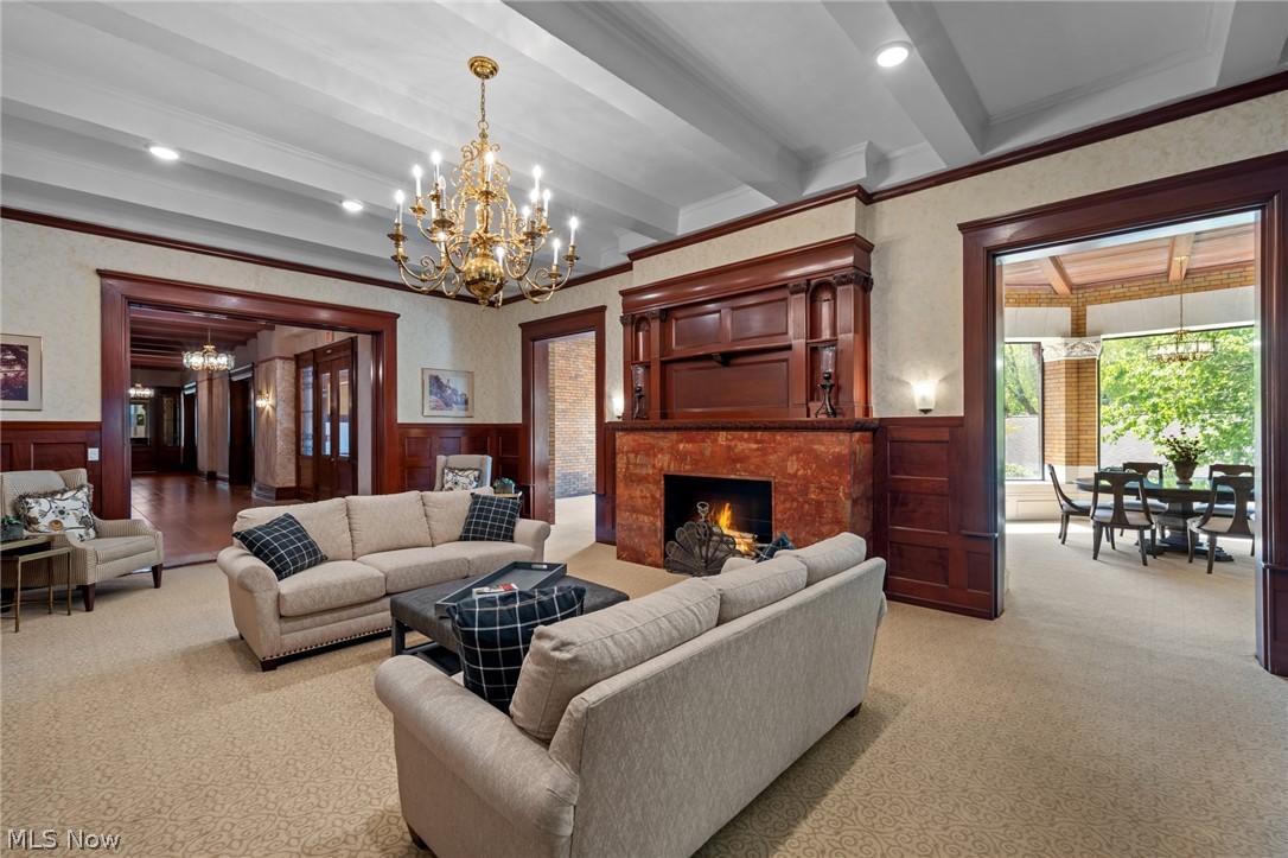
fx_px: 536
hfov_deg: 100.4
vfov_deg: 77.3
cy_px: 429
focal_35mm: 15
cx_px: 644
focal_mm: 15
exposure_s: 1/2
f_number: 9
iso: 250
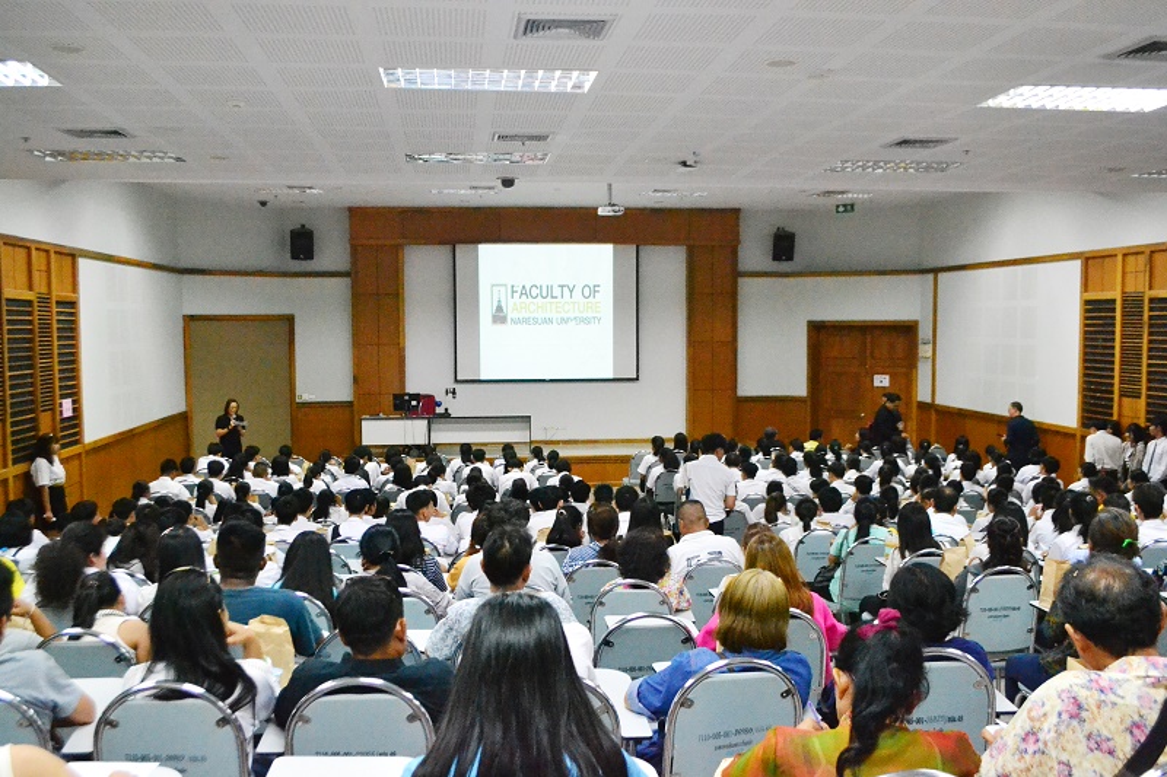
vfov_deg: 40.0
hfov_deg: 57.2
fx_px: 1069
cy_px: 388
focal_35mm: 33
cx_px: 584
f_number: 5.6
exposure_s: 1/125
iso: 6400
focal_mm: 22
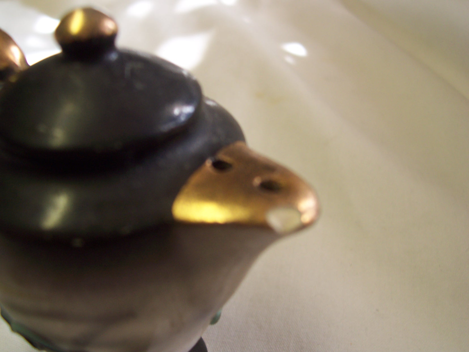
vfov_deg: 38.7
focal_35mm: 37
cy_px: 176
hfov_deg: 50.1
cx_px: 234
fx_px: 501
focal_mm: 5.6
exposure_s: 1/90
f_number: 2.8
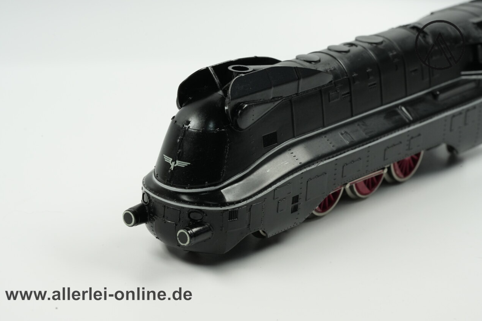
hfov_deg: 22.4
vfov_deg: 15.0
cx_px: 243
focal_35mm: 91
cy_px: 161
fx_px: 1218
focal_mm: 90
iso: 2500
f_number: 16
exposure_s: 1/40
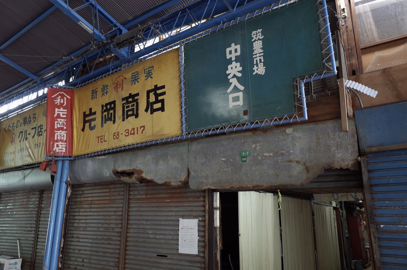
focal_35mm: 28
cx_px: 204
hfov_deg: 65.6
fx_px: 316
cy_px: 135
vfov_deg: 46.2
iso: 200
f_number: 2.8
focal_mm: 18.3
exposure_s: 1/15
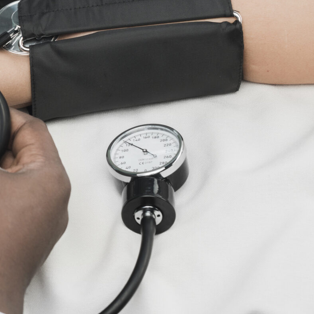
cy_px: 40
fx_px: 1416
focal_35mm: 138
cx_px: -111
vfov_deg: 12.6
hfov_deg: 12.2
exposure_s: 1/40
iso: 320
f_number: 7.1
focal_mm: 50
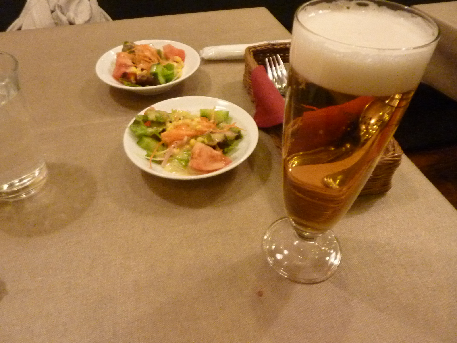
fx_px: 330
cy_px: 172
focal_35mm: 25
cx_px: 228
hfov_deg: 69.4
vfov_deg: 54.9
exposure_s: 1/50
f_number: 3.3
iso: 800
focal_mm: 4.1
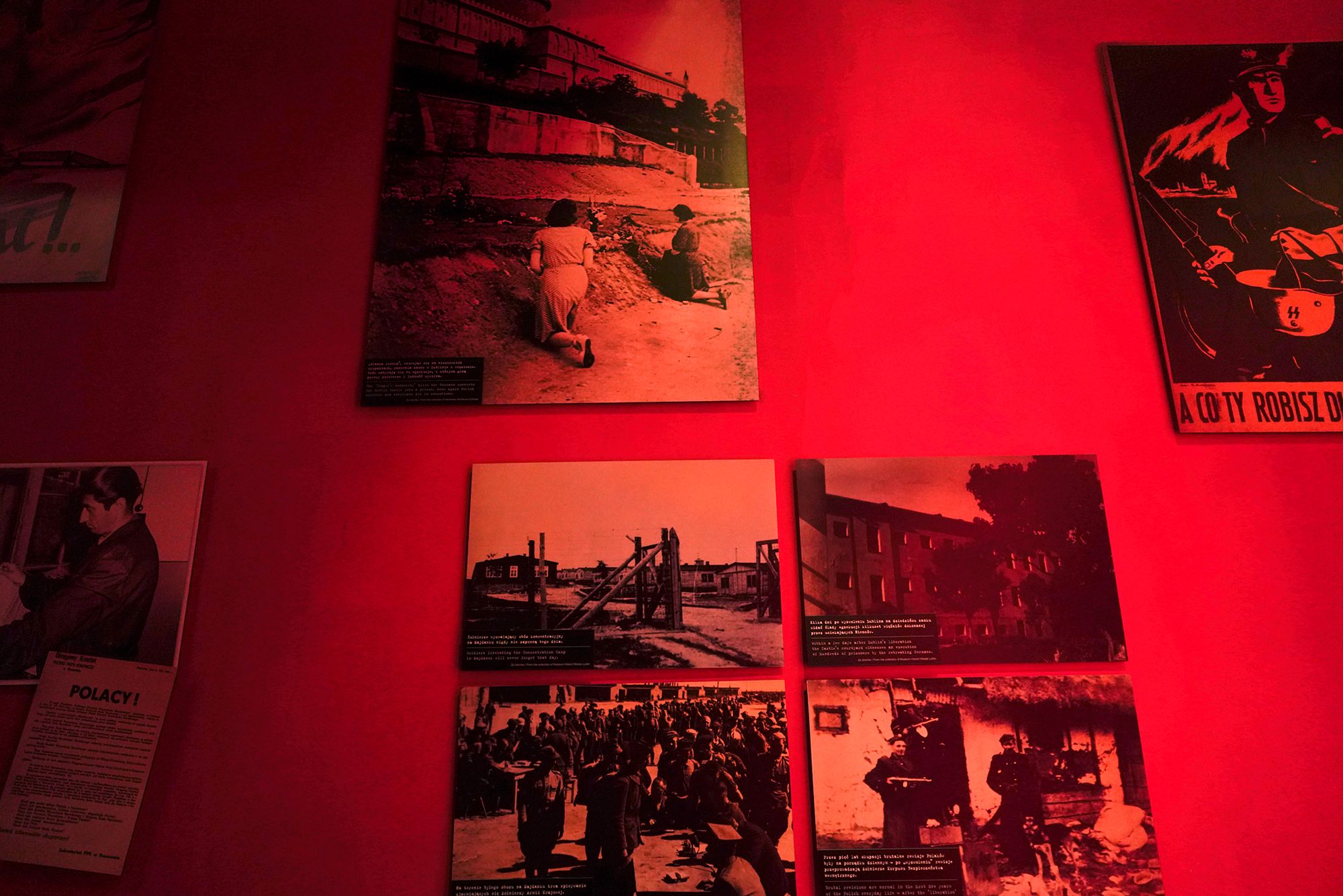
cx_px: 672
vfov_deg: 53.1
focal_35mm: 24
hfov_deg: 73.7
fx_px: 895
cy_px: 448
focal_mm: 24
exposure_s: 1/80
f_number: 2.8
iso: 3200
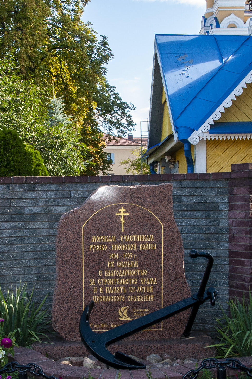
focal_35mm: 38
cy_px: 224
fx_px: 400
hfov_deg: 35.0
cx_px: 134
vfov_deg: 50.5
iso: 640
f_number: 11
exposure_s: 1/200
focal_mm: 18
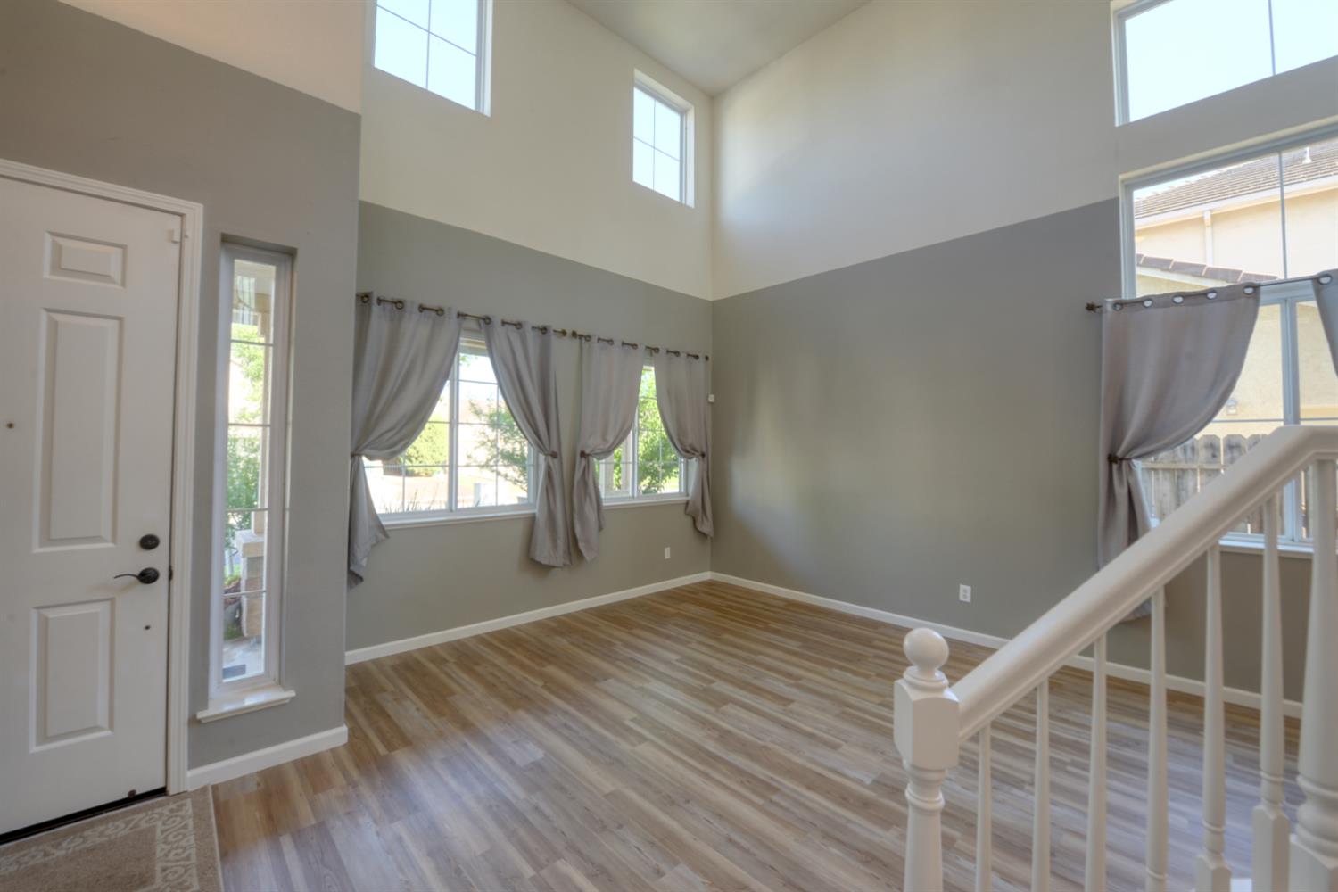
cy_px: 446
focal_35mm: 14
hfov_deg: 104.3
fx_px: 520
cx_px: 669
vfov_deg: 81.2
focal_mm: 14
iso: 400
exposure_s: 1/15
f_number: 10
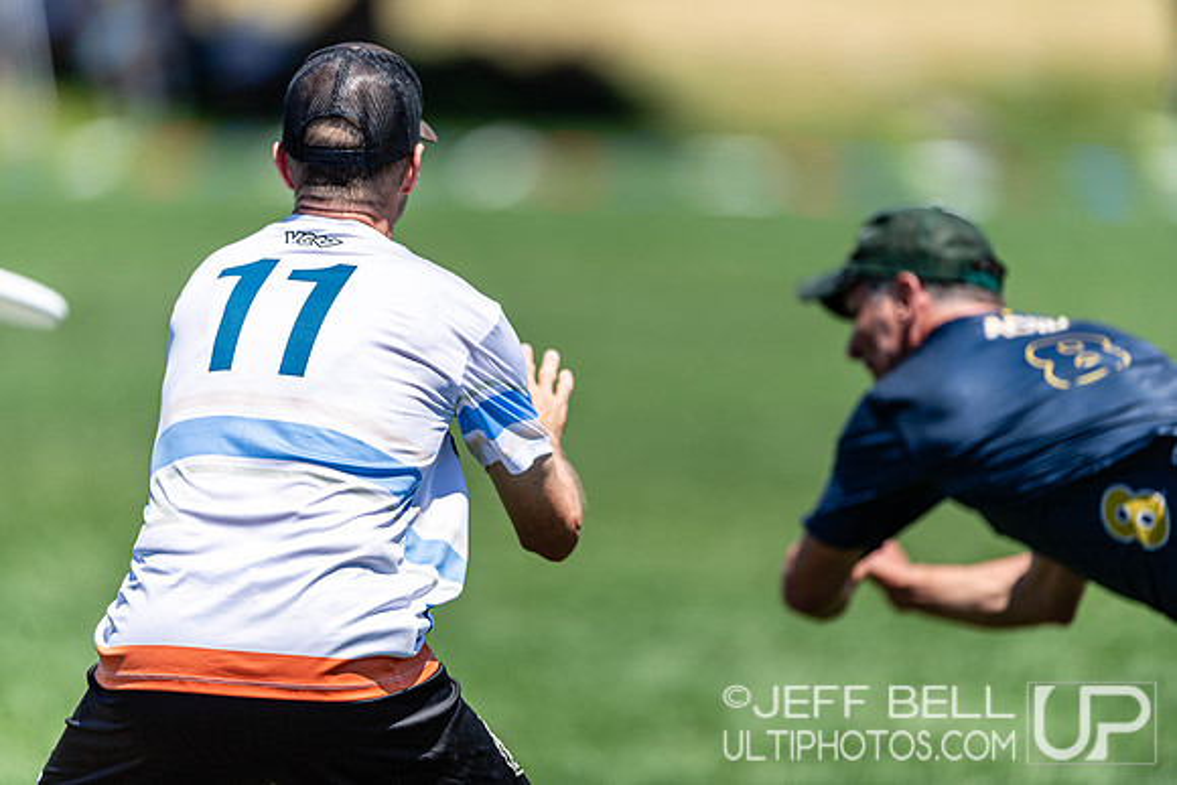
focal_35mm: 400
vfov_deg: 3.4
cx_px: 588
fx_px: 13080
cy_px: 392
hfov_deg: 5.2
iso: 100
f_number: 2.8
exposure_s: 1/2500
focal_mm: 400
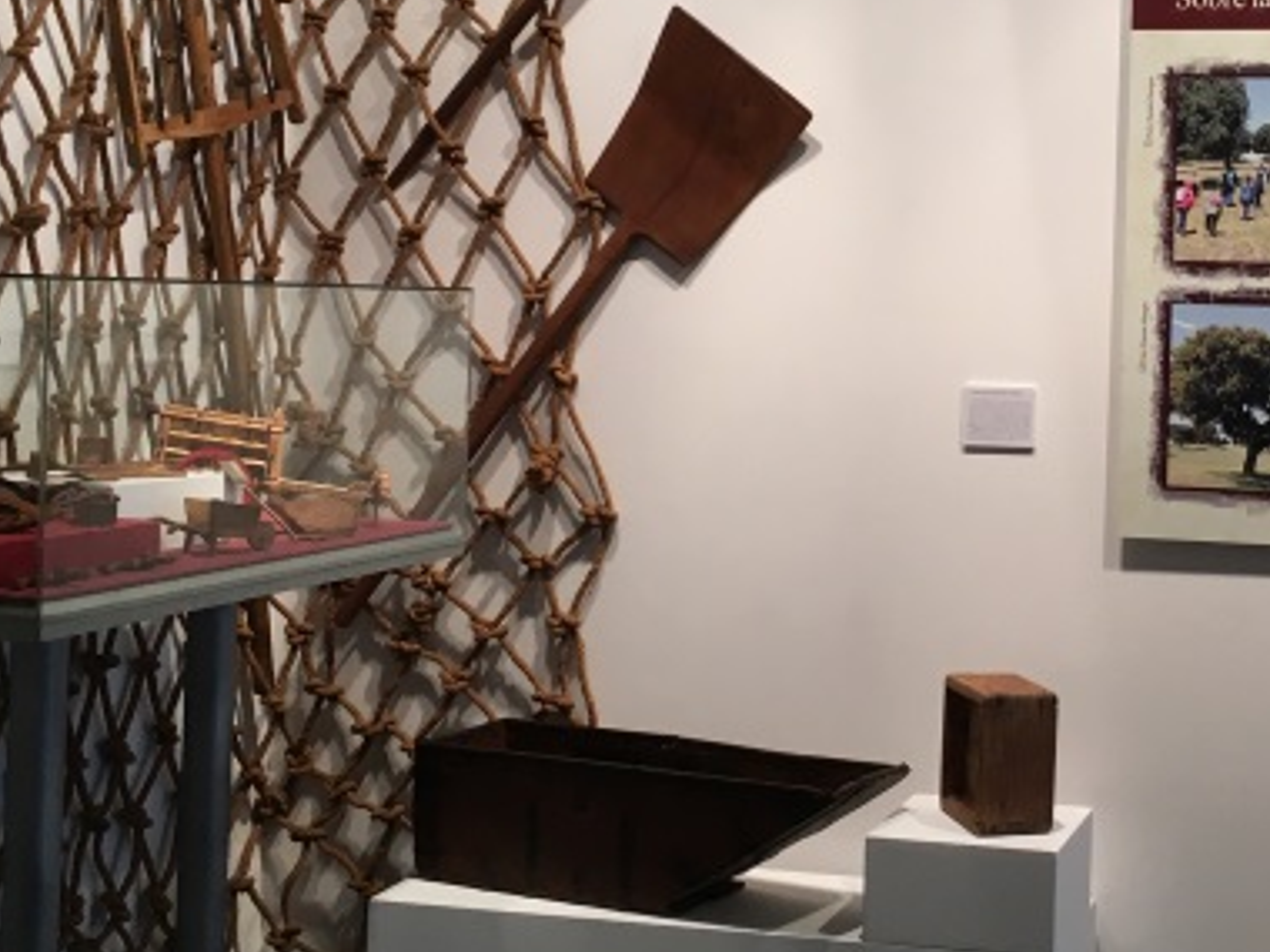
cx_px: 1033
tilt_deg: +0.1
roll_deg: -2.4
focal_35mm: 61
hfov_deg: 30.8
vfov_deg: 23.9
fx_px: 2238
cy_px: 307
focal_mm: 4.15
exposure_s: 1/33
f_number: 2.2
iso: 32
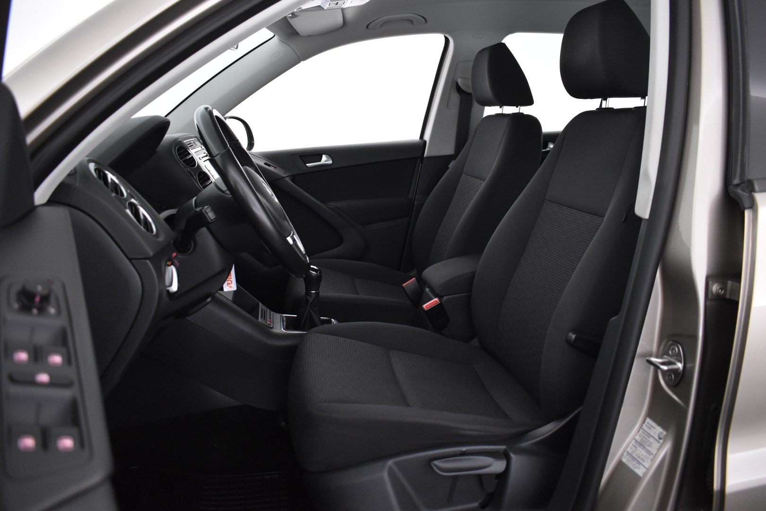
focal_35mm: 27
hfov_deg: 67.4
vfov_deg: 47.9
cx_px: 383
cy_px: 256
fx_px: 574
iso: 2000
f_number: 3.5
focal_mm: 18
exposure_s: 1/30
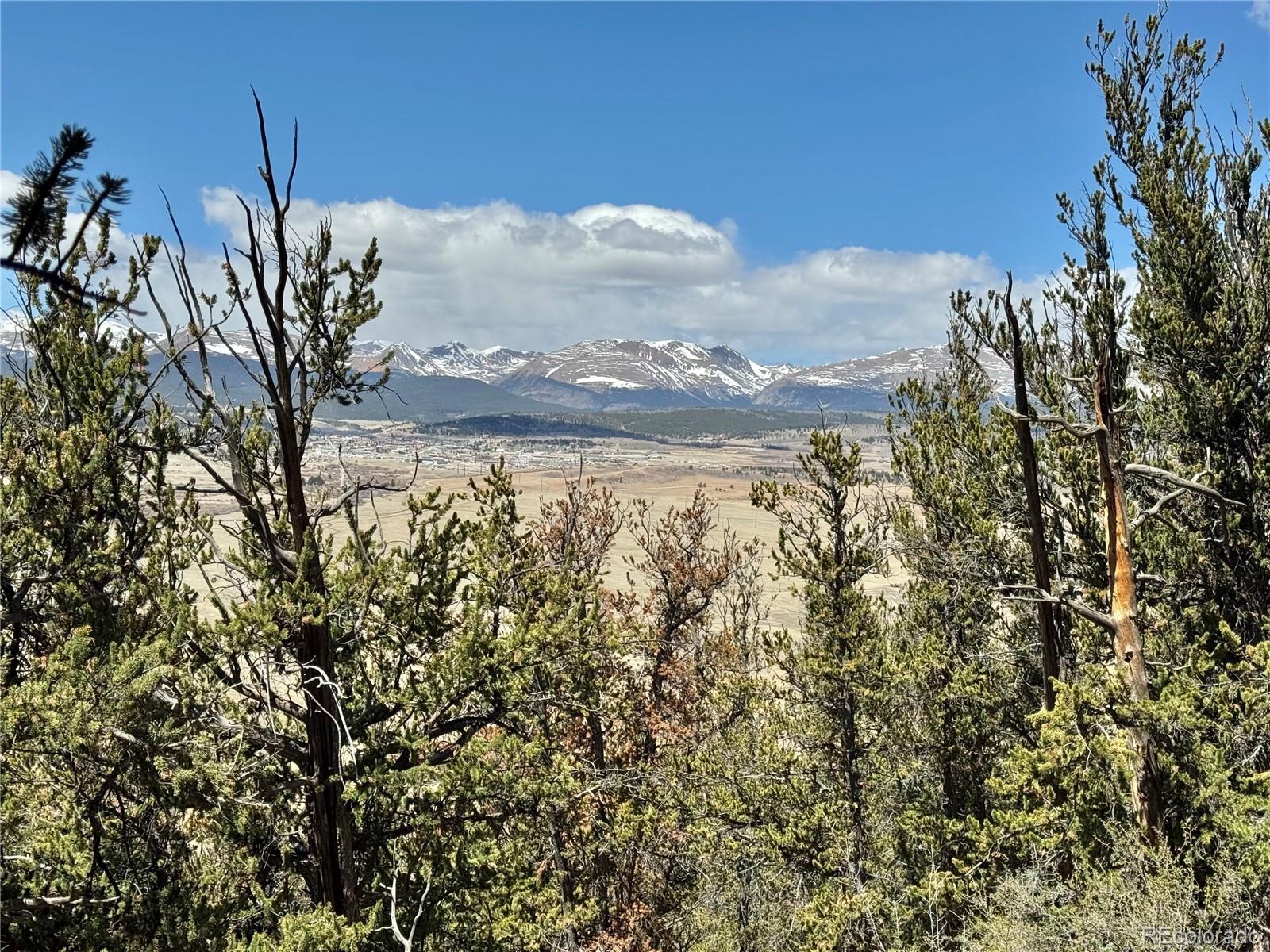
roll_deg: -3.1
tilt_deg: -1.7
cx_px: 635
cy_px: 476
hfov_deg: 39.7
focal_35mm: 48
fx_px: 1761
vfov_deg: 30.3
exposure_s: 1/5848
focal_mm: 6.76
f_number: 1.78
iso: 64
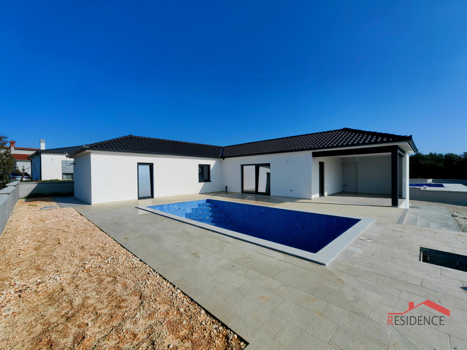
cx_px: 234
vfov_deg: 85.7
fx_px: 189
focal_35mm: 14
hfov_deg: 102.1
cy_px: 175
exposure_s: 1/4717
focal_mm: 1.76
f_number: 2.2
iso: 50
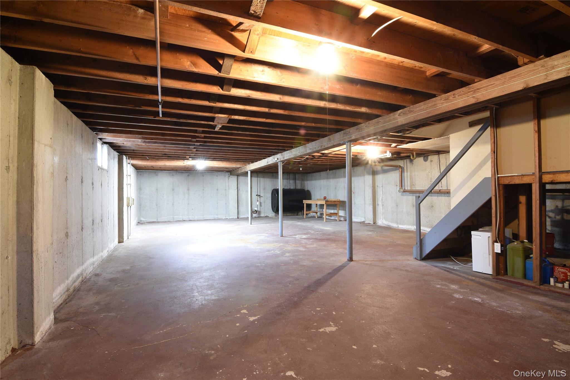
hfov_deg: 95.0
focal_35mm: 16
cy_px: 190
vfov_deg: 72.0
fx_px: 261
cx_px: 285
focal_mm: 11
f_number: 9
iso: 320
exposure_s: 1/4
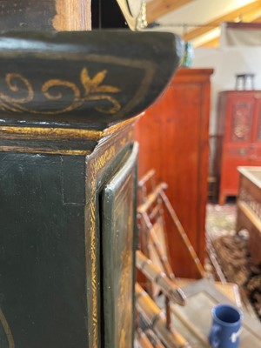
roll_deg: +0.1
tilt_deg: -13.1
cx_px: 130
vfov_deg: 69.4
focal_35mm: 25
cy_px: 174
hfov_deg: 54.9
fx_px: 251
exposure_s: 1/33
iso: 500
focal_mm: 5.1
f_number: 1.6
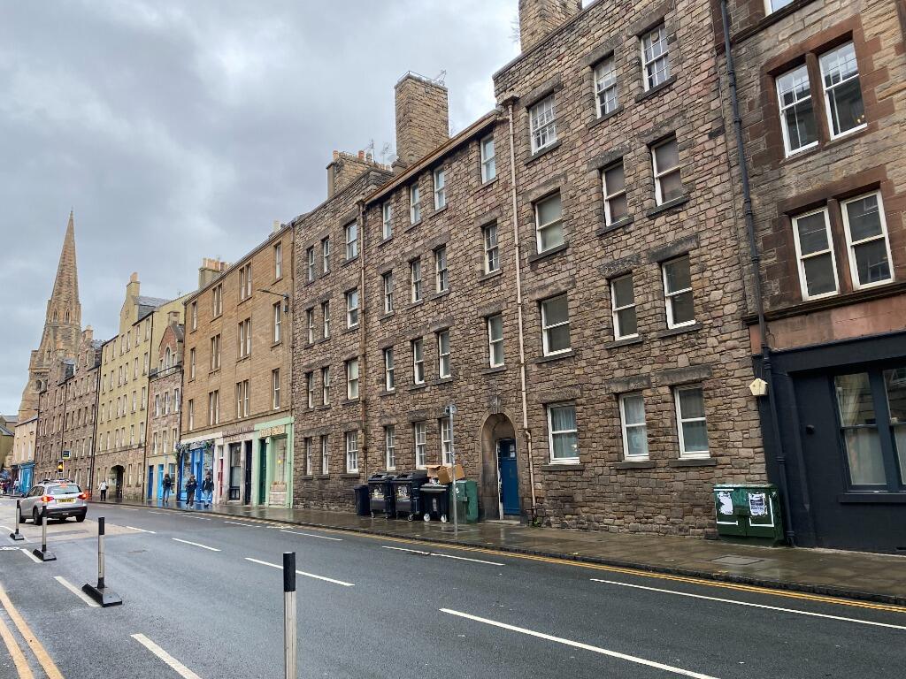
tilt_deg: +11.0
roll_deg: +2.2
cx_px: 453
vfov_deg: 53.1
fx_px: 680
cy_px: 340
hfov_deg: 67.3
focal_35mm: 26
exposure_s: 1/121
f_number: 1.8
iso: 50
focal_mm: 4.25
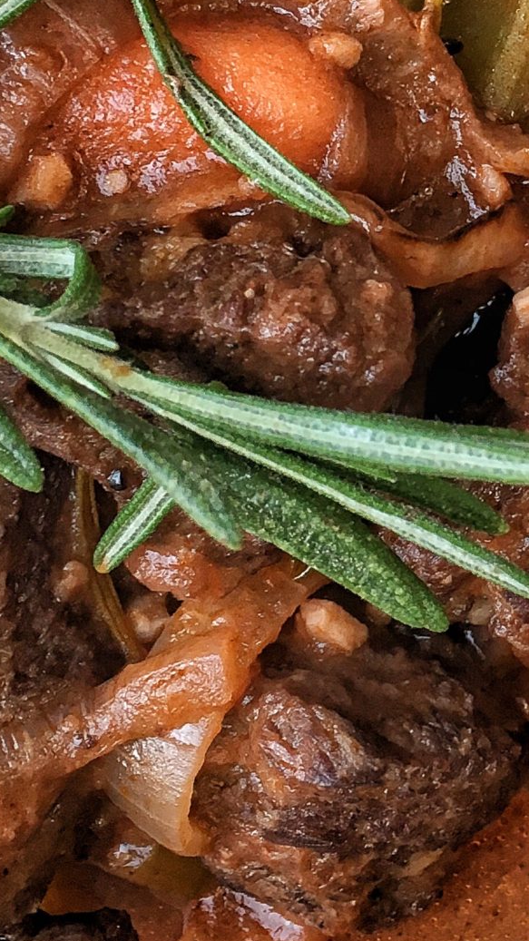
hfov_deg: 15.1
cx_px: 588
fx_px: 1946
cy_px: 221
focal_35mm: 78
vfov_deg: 26.8
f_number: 2.2
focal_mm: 4.15
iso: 32
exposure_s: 1/30
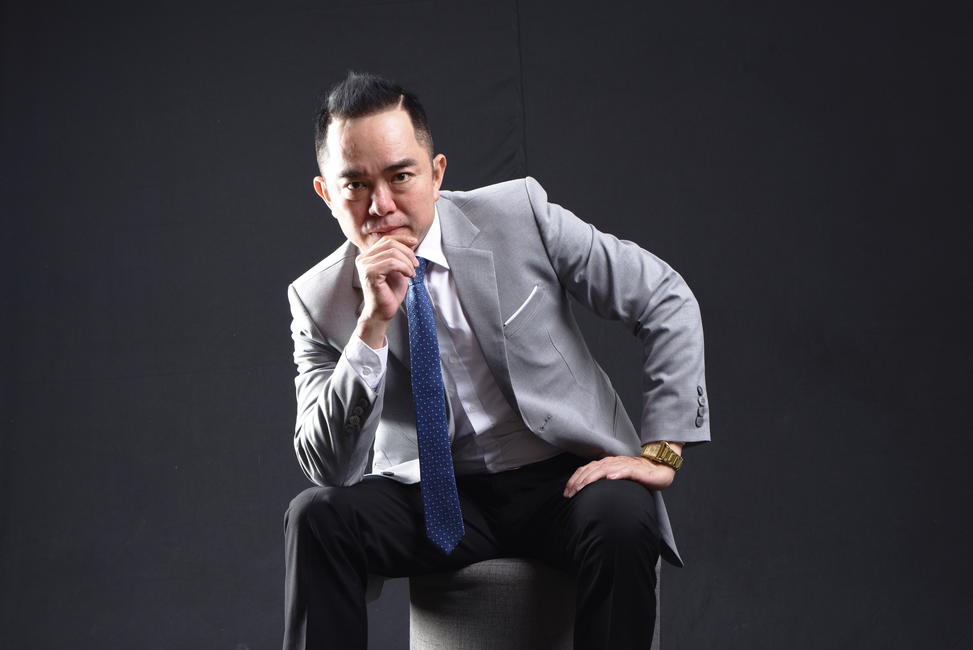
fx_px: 2325
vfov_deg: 15.9
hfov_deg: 23.6
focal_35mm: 86
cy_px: 325
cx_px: 486
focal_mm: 86
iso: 160
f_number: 8
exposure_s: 1/125
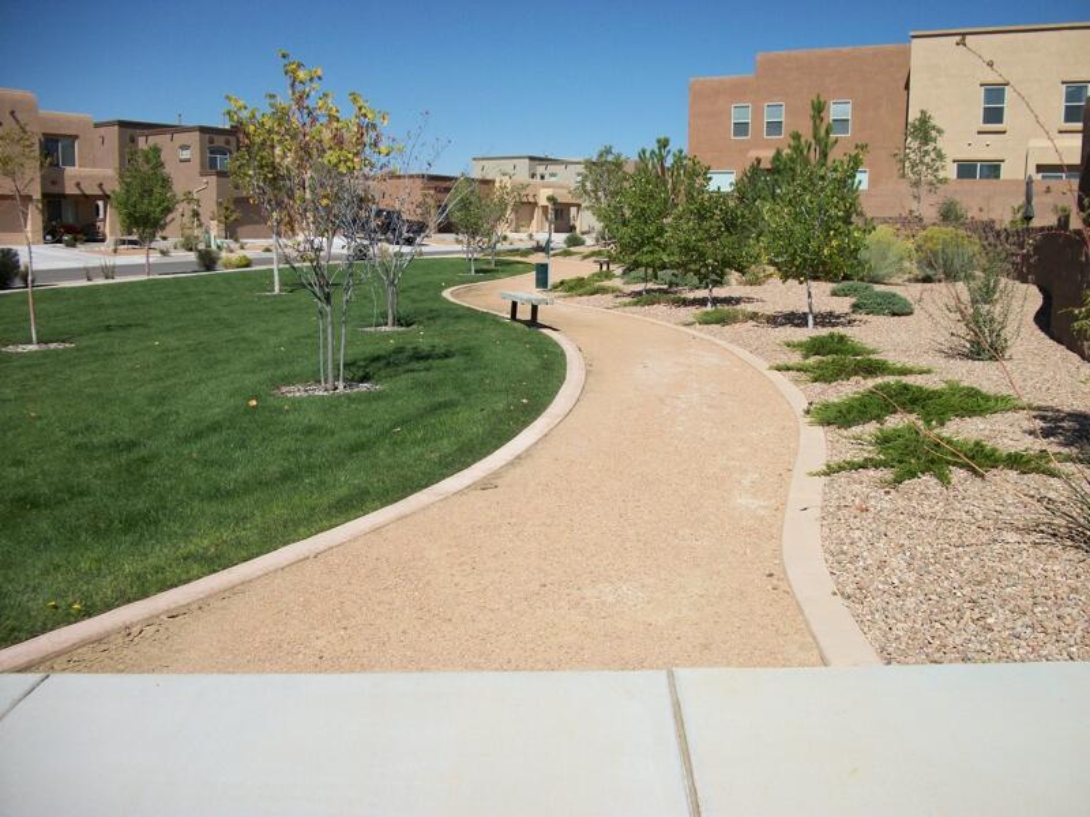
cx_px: 545
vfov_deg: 44.2
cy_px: 408
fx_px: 1008
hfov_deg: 56.8
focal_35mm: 32
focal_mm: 5.7
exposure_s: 1/320
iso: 80
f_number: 8.8
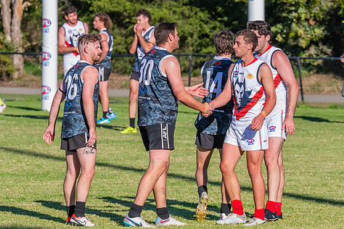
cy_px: 71
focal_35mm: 463
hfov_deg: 4.5
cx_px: 234
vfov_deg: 3.0
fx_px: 4424
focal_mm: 270
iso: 800
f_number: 9
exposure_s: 1/1600
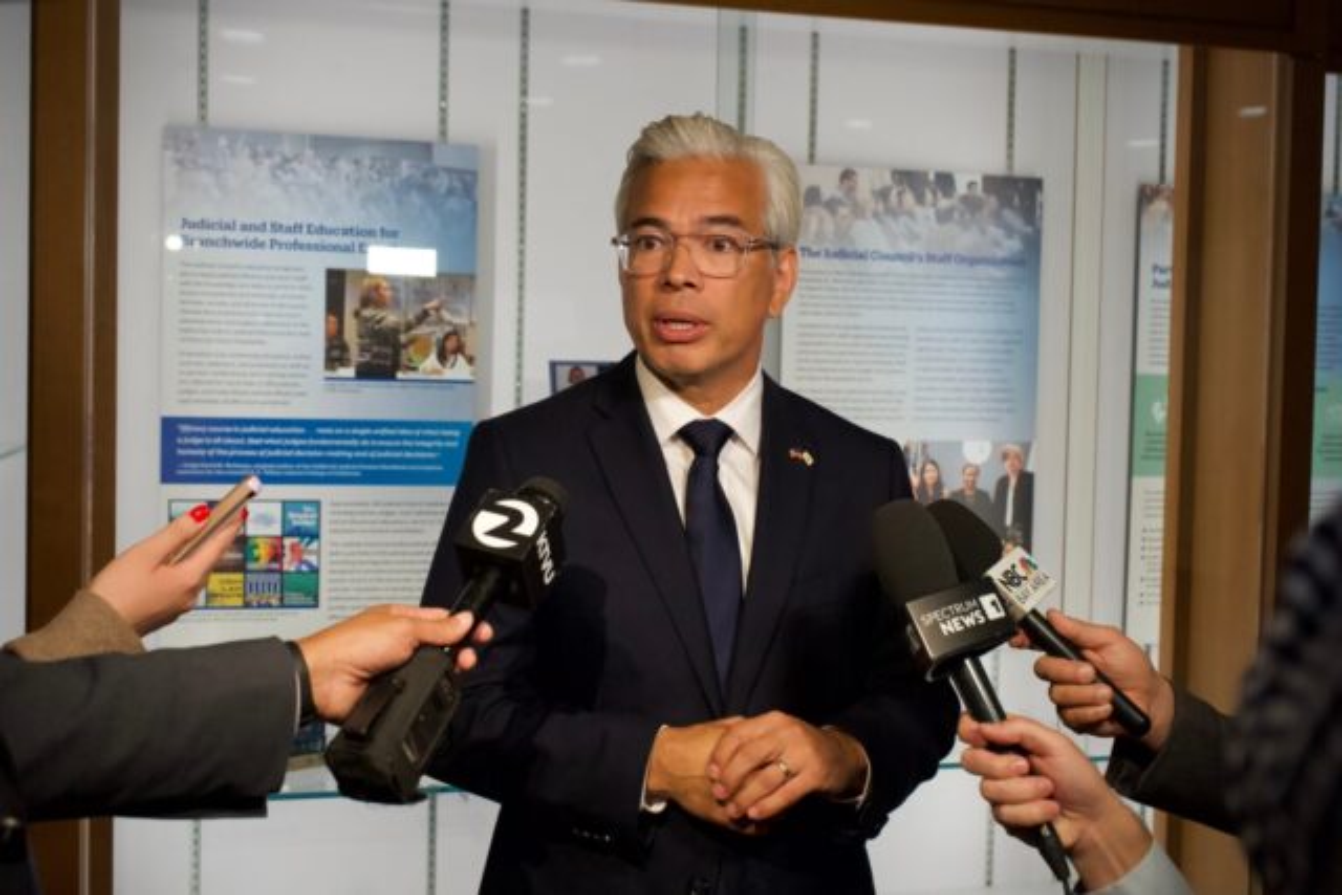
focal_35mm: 42
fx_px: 1566
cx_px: 671
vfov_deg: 31.9
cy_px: 448
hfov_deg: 46.4
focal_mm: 42
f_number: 6.3
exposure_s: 1/500
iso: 10000
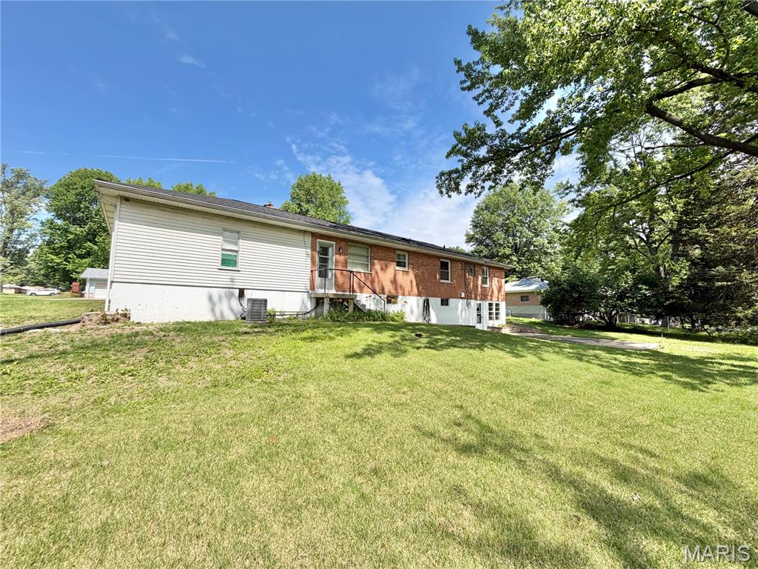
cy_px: 284
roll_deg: +1.0
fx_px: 307
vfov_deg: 85.7
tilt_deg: +7.3
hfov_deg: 102.1
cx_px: 379
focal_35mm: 14
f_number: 2.2
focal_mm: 2.22
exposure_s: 1/770
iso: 25
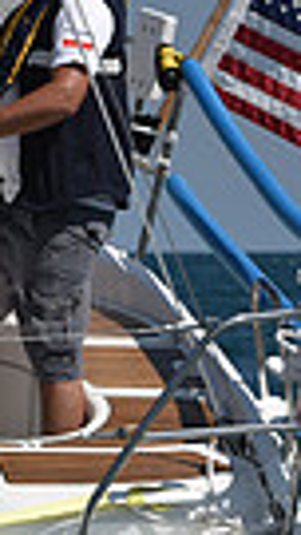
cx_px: -630
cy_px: 200
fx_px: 7799
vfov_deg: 3.9
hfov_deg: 2.2
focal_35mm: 550
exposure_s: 1/1600
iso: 250
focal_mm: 122
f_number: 10
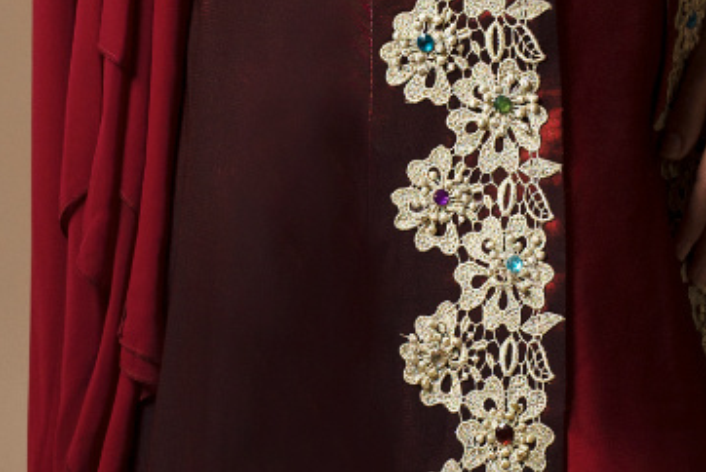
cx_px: 463
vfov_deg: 5.2
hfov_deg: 7.8
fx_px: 5201
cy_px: 160
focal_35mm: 265
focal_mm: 50
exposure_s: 1/200
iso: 100
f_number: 5.6
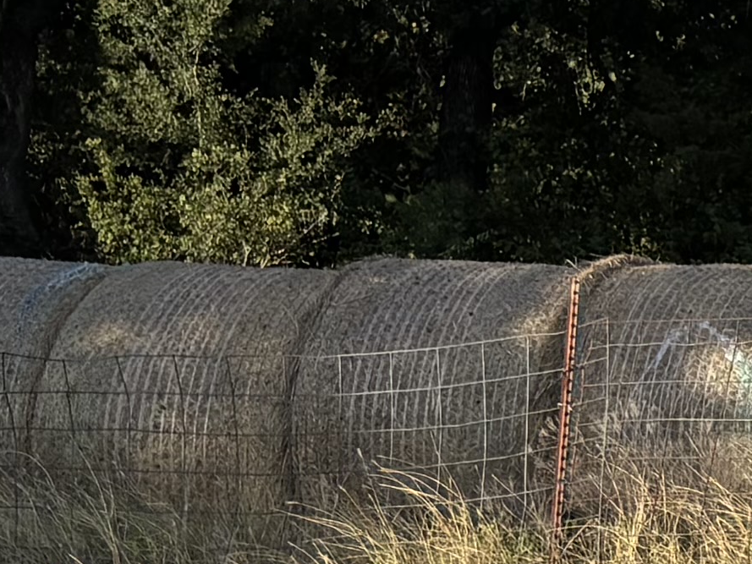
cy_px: 582
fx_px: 3628
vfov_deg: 8.8
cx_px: 1946
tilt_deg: -0.9
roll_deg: -1.2
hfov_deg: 10.0
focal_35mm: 167
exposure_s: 1/1567
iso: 50
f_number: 1.6
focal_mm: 5.96
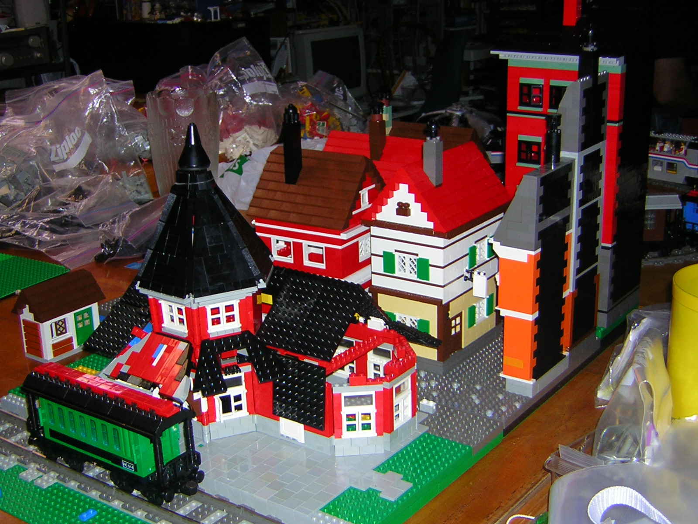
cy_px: 262
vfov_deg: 28.6
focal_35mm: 51
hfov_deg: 37.5
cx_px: 349
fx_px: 1028
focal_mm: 6.6
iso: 50
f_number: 3.1
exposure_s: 1/60.1
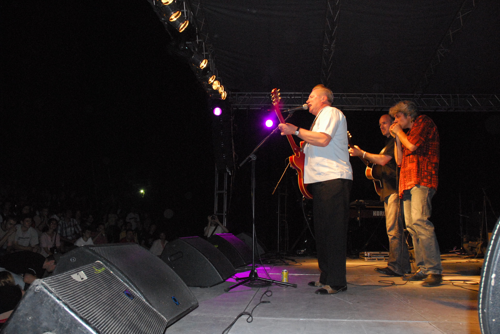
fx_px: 375
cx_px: 250
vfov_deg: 48.0
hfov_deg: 67.3
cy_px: 167
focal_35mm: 27
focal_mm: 18
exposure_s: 1/40
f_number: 5.6
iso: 1600
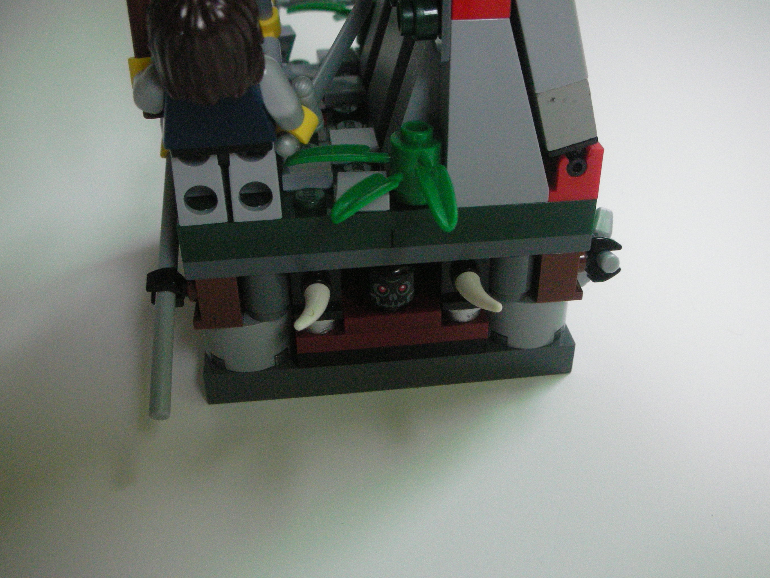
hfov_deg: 51.4
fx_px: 801
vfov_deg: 39.7
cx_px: 386
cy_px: 289
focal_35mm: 36
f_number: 3
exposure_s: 1/99.8
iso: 400
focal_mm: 5.8
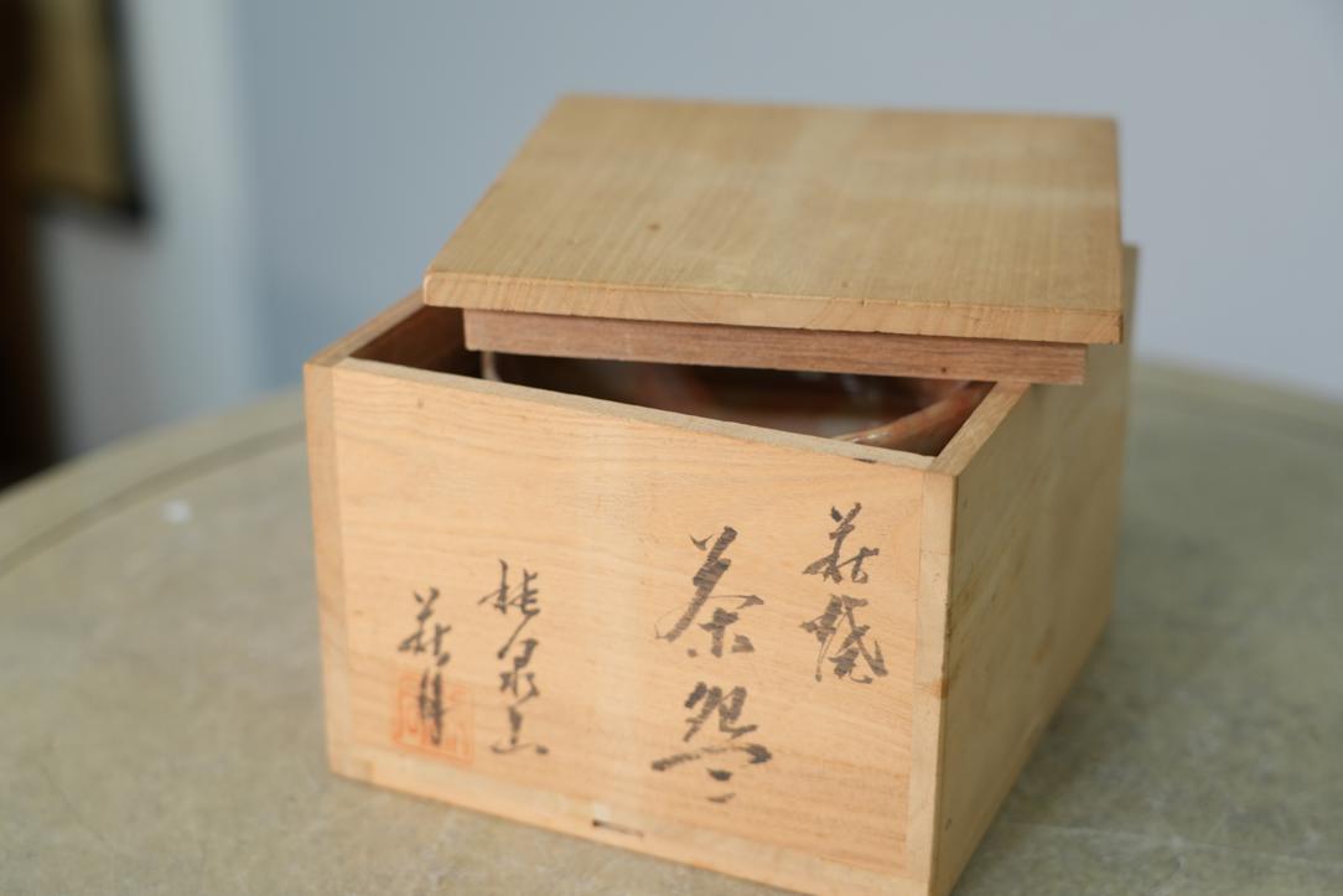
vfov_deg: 21.9
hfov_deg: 32.4
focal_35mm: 62
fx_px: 2313
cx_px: 672
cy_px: 448
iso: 500
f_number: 4
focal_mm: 62
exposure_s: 1/80
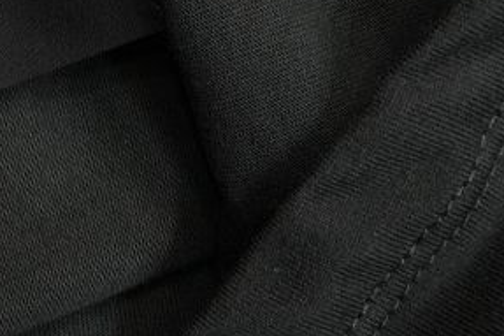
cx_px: -158
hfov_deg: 18.2
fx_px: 1461
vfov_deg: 13.0
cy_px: 50
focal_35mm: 104
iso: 1000
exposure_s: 1/160
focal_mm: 25
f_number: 8
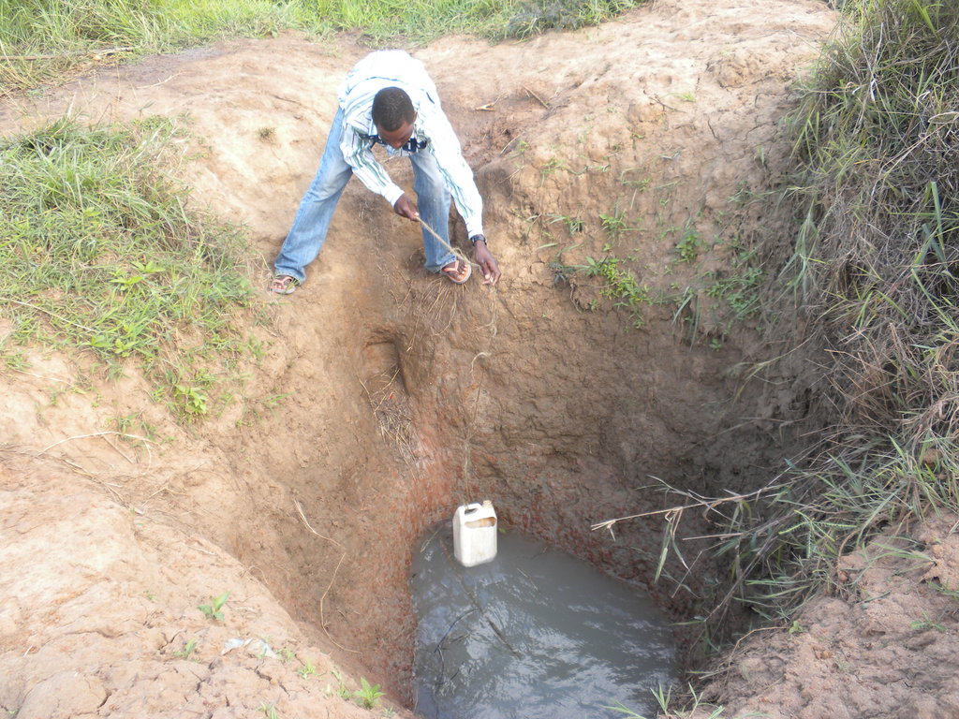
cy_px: 360
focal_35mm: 37
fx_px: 1025
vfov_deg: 38.7
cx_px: 480
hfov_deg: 50.1
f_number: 3.5
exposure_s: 1/72.3
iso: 64
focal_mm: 6.6
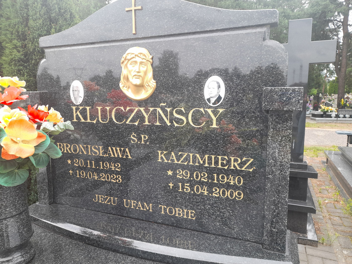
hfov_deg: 69.4
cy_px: 132
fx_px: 254
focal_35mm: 25
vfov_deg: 54.9
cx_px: 176
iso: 20
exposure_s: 1/100
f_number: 2
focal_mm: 4.6
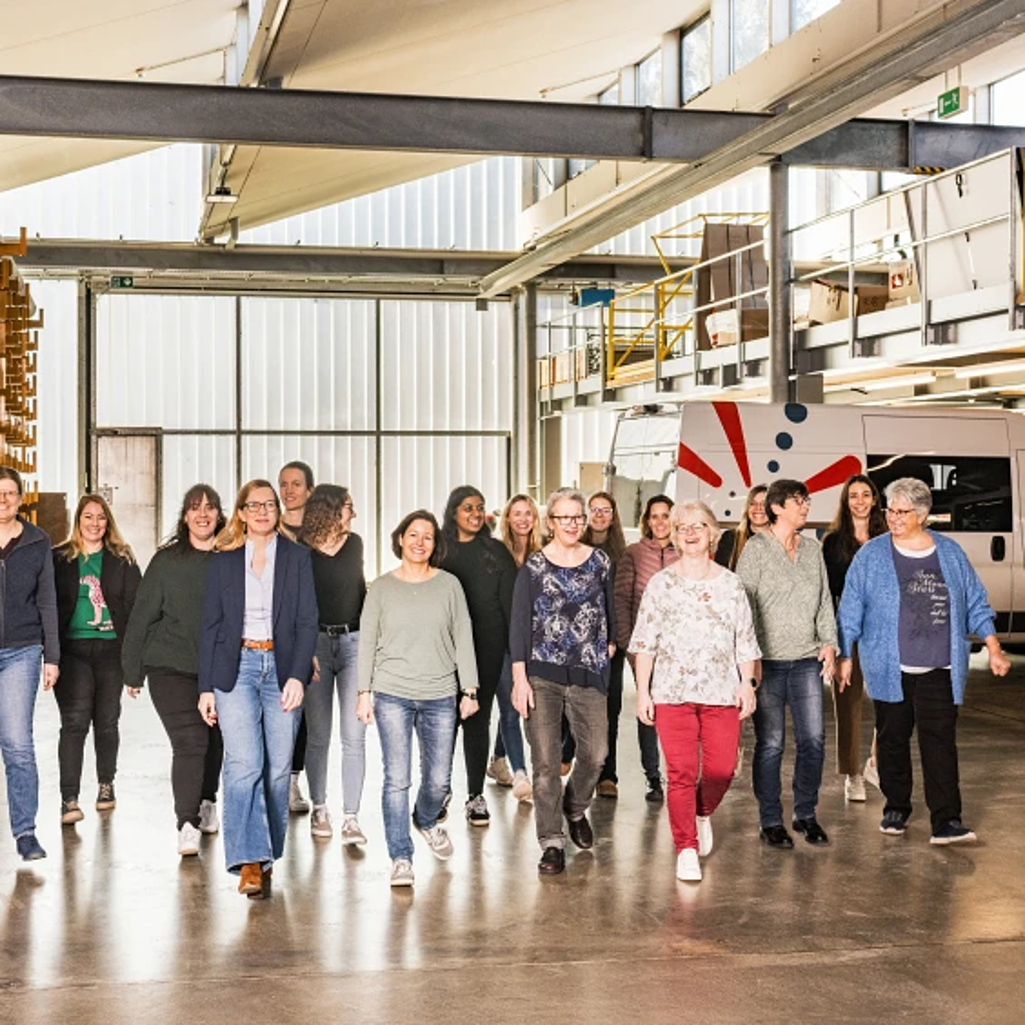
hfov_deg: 36.8
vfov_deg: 36.8
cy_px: 526
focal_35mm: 46
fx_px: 1541
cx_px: 473
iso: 250
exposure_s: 1/125
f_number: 8
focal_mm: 35
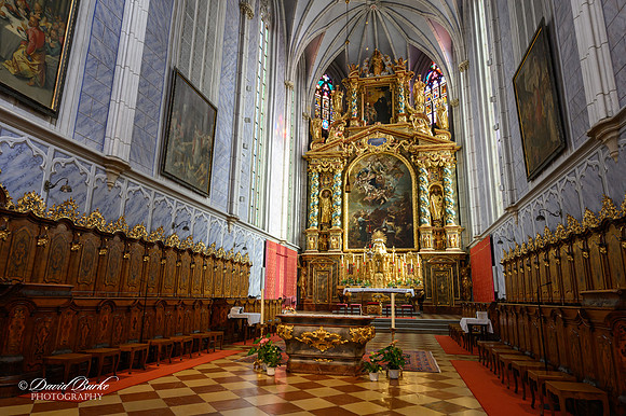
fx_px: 365
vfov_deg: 59.4
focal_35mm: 21
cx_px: 313
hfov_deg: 81.2
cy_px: 208
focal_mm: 14
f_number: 8
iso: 1600
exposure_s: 1/15
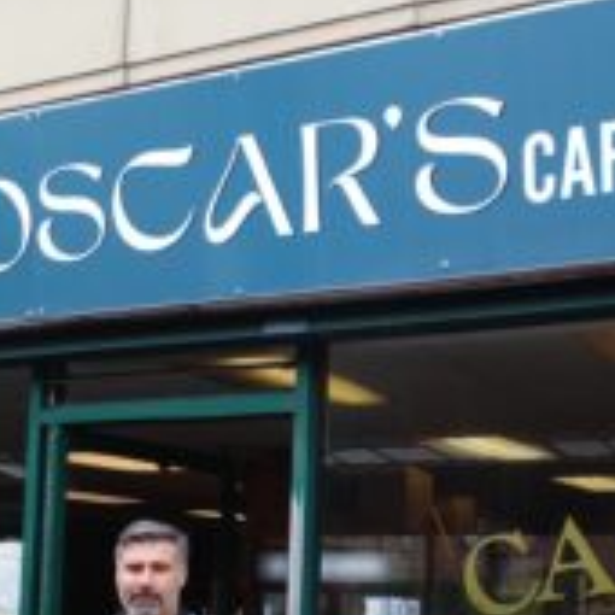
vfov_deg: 29.8
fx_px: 1126
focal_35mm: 56
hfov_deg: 30.0
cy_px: 499
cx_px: 478
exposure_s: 1/162
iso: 40
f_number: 1.9
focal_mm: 3.6
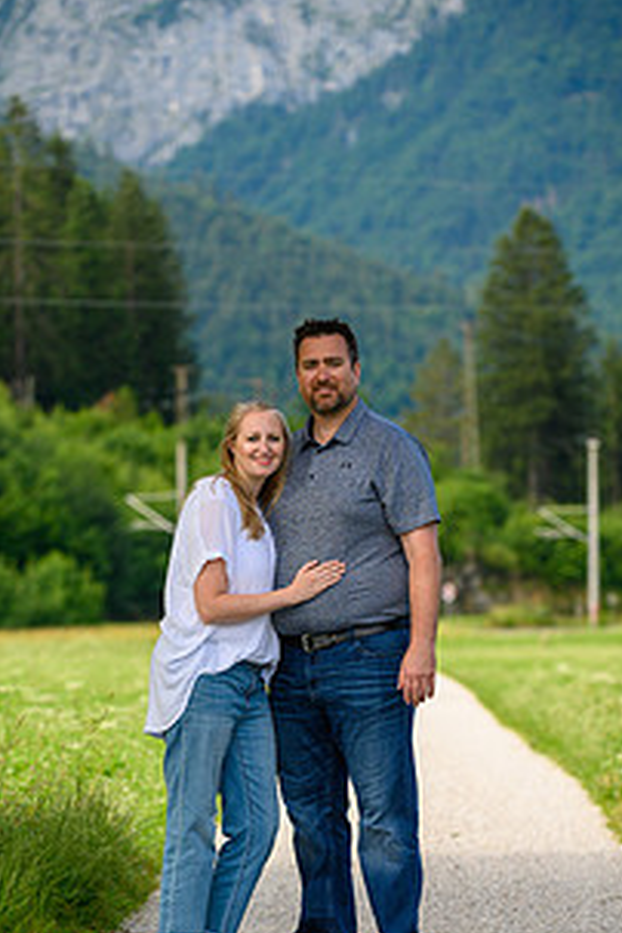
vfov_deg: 11.5
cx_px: 254
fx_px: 4613
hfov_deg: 7.7
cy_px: 563
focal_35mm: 178
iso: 125
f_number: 4
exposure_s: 1/1000
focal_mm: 120
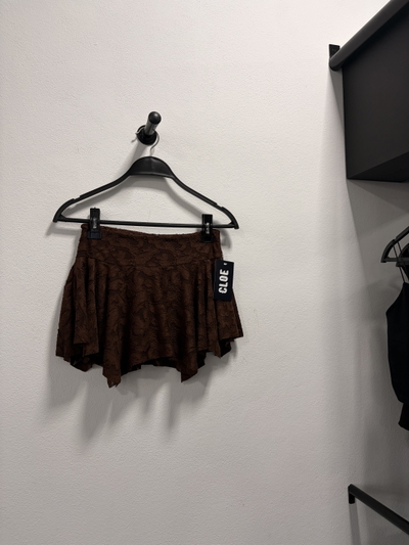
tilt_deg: +3.2
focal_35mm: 26
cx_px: 204
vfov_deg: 67.3
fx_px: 409
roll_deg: +1.7
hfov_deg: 53.1
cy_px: 272
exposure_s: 1/100
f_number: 1.6
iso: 100
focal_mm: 5.96
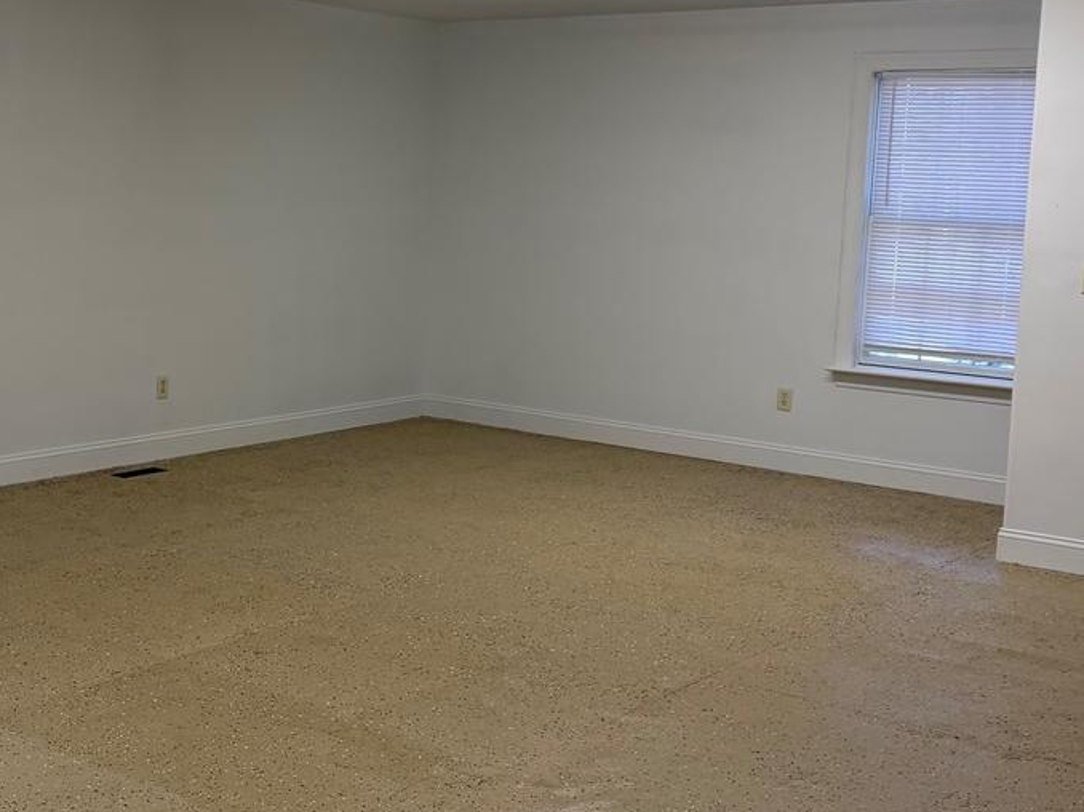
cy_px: 310
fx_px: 1596
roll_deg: -2.2
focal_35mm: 51
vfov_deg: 28.5
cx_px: 304
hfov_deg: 36.8
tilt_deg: -5.9
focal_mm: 6.76
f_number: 1.78
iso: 125
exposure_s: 1/211
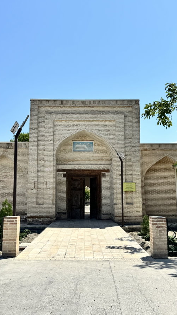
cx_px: 77
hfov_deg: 33.7
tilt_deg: +8.0
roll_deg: +0.1
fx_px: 292
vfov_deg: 56.6
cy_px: 158
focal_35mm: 35
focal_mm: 6.76
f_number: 1.78
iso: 80
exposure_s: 1/6410
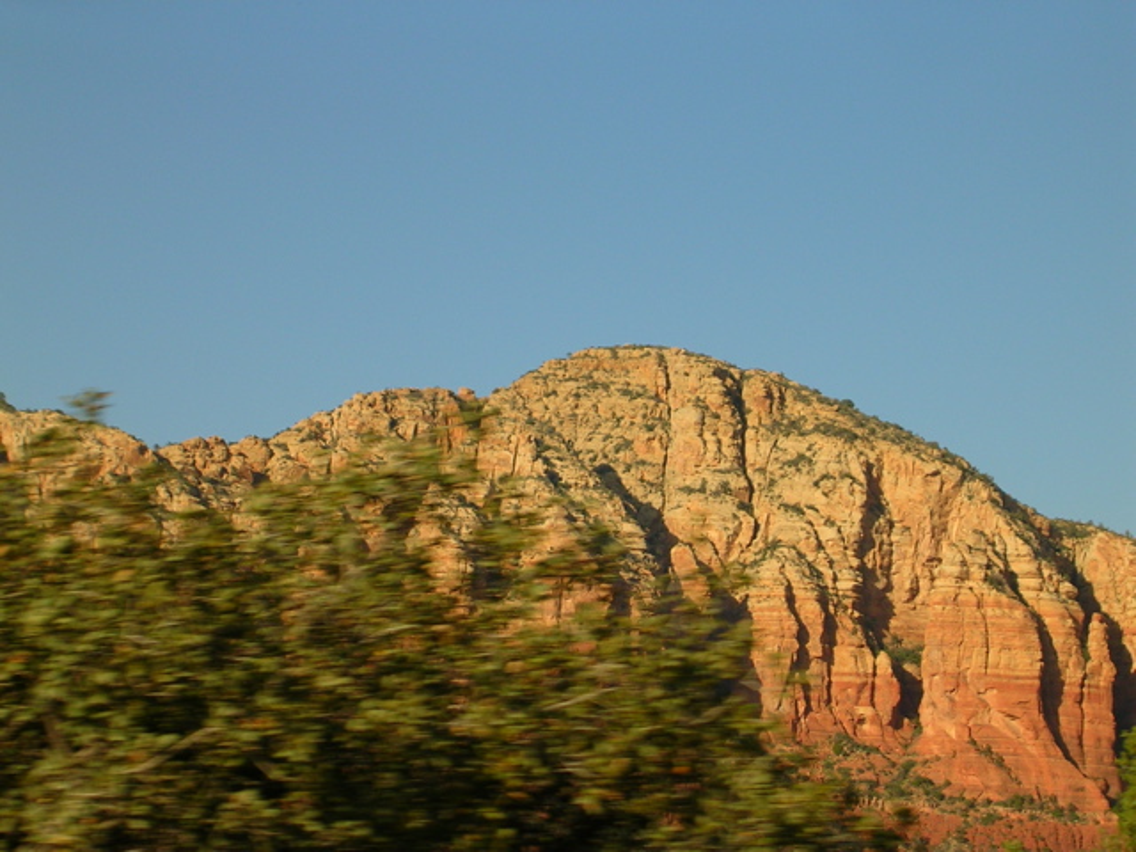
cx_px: 568
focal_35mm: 115
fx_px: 3774
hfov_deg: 17.1
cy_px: 426
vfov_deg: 12.9
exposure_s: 1/404
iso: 50
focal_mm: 17.4
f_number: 4.9
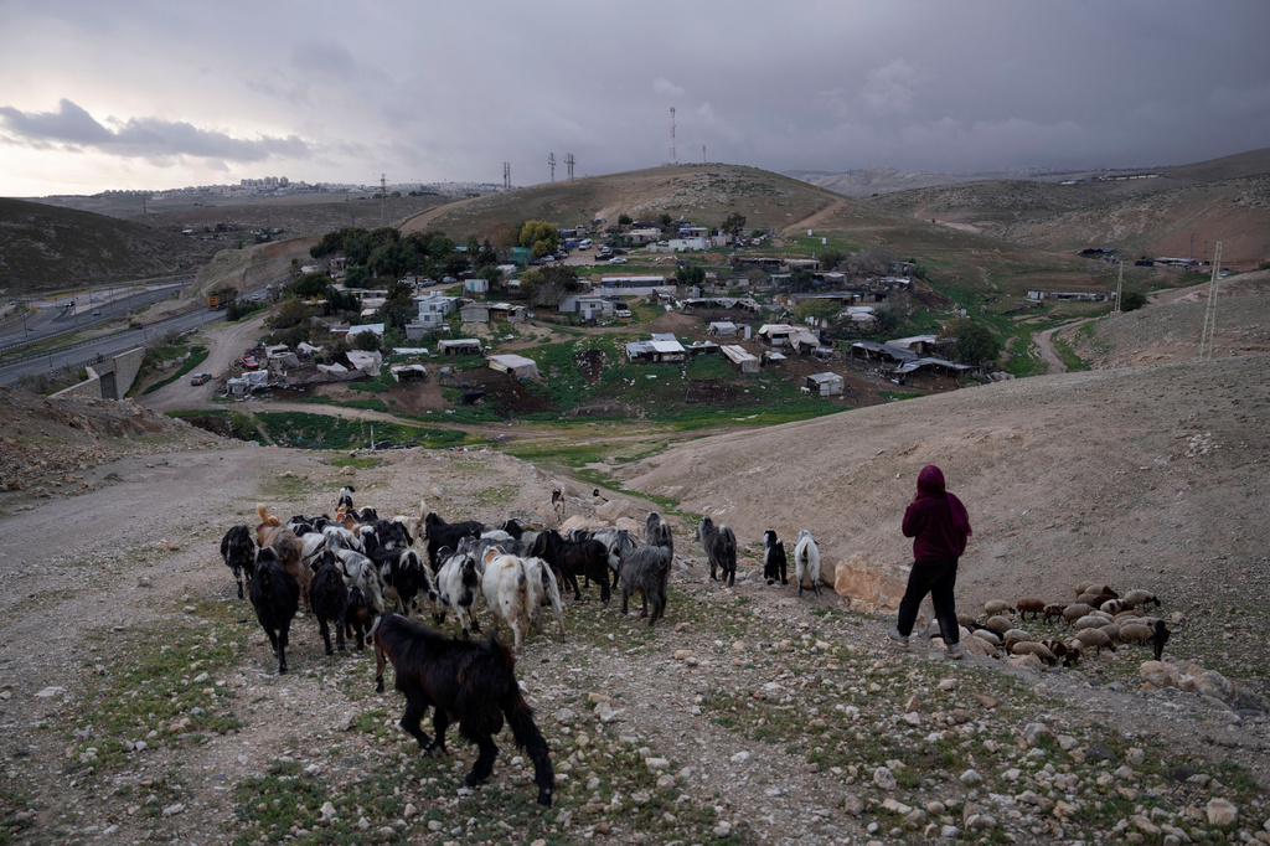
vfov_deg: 53.1
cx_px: 635
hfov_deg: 73.8
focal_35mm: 24
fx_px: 846
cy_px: 423
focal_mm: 24
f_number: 2.8
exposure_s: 1/400
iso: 320
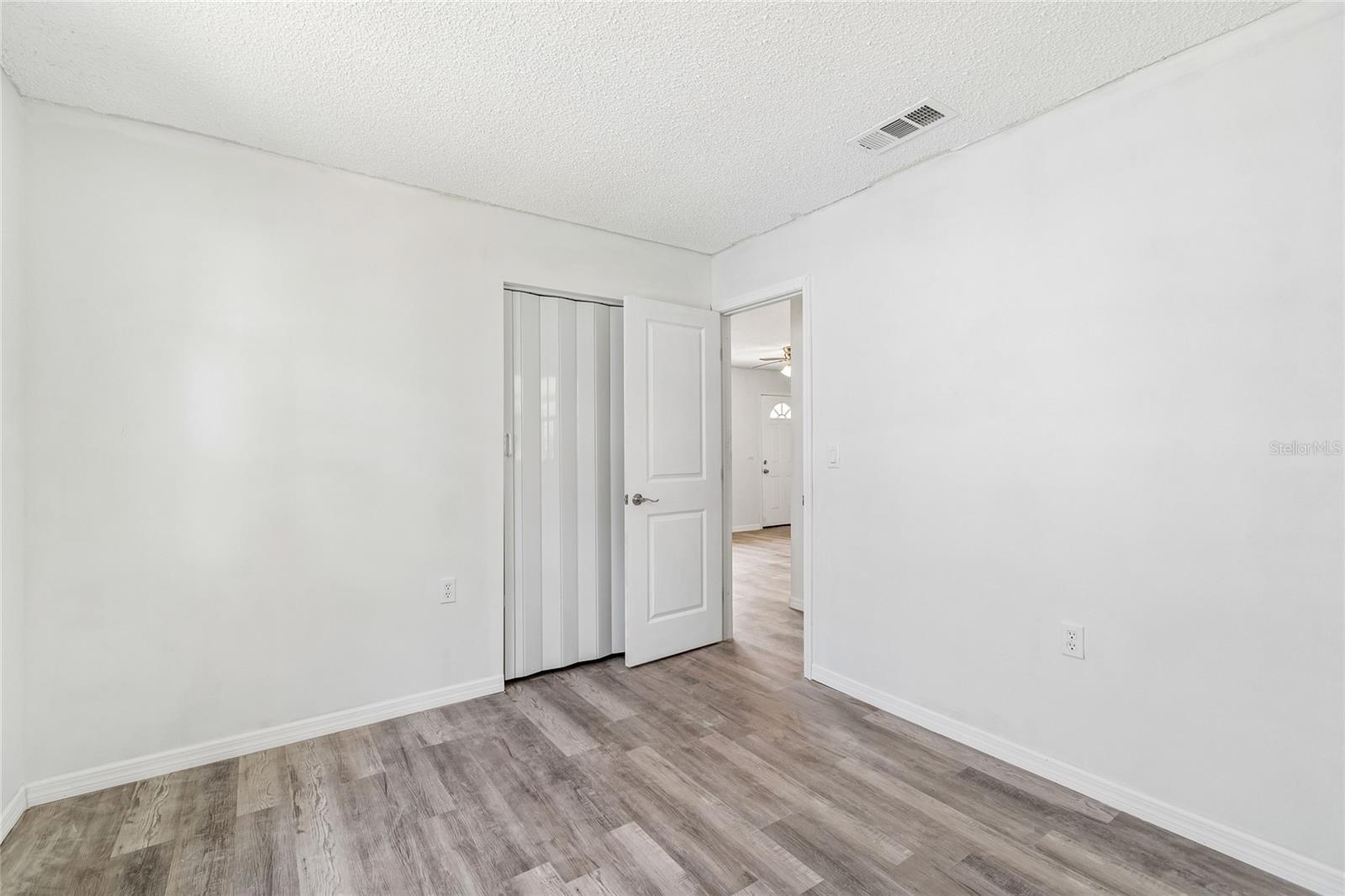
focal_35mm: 15
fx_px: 560
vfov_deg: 77.3
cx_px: 672
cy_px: 448
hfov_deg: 100.4
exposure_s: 1/5
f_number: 5.6
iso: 100
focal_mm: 10
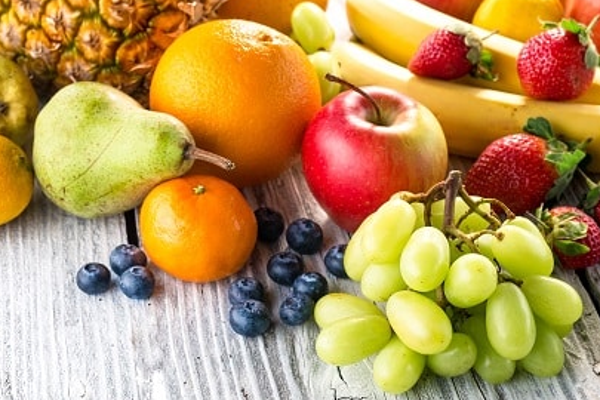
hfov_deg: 27.3
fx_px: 1233
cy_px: 213
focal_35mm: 74
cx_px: 273
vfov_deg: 18.4
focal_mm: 50
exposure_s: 1/50
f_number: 9
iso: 640
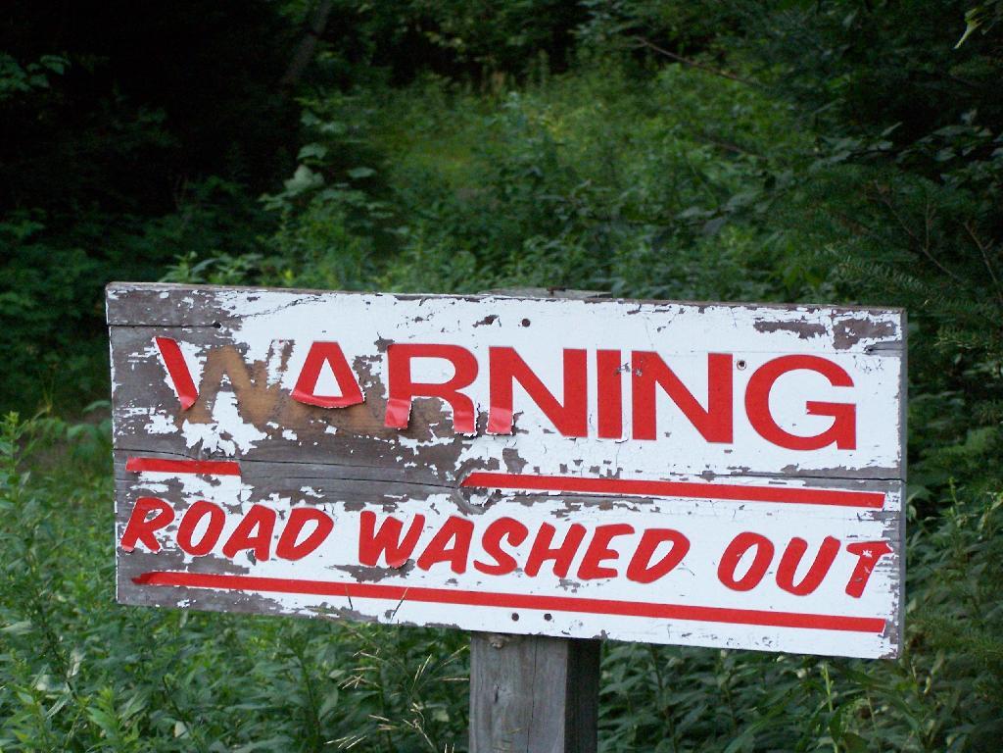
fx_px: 3390
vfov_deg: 12.7
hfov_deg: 16.8
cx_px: 502
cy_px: 376
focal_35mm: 117
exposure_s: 1/500
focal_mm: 19.4
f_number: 3.2
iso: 400
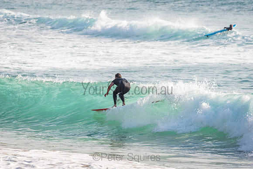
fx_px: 3515
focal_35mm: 500
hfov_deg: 4.1
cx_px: 126
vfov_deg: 2.8
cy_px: 84
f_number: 5.6
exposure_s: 1/320
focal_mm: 500
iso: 160
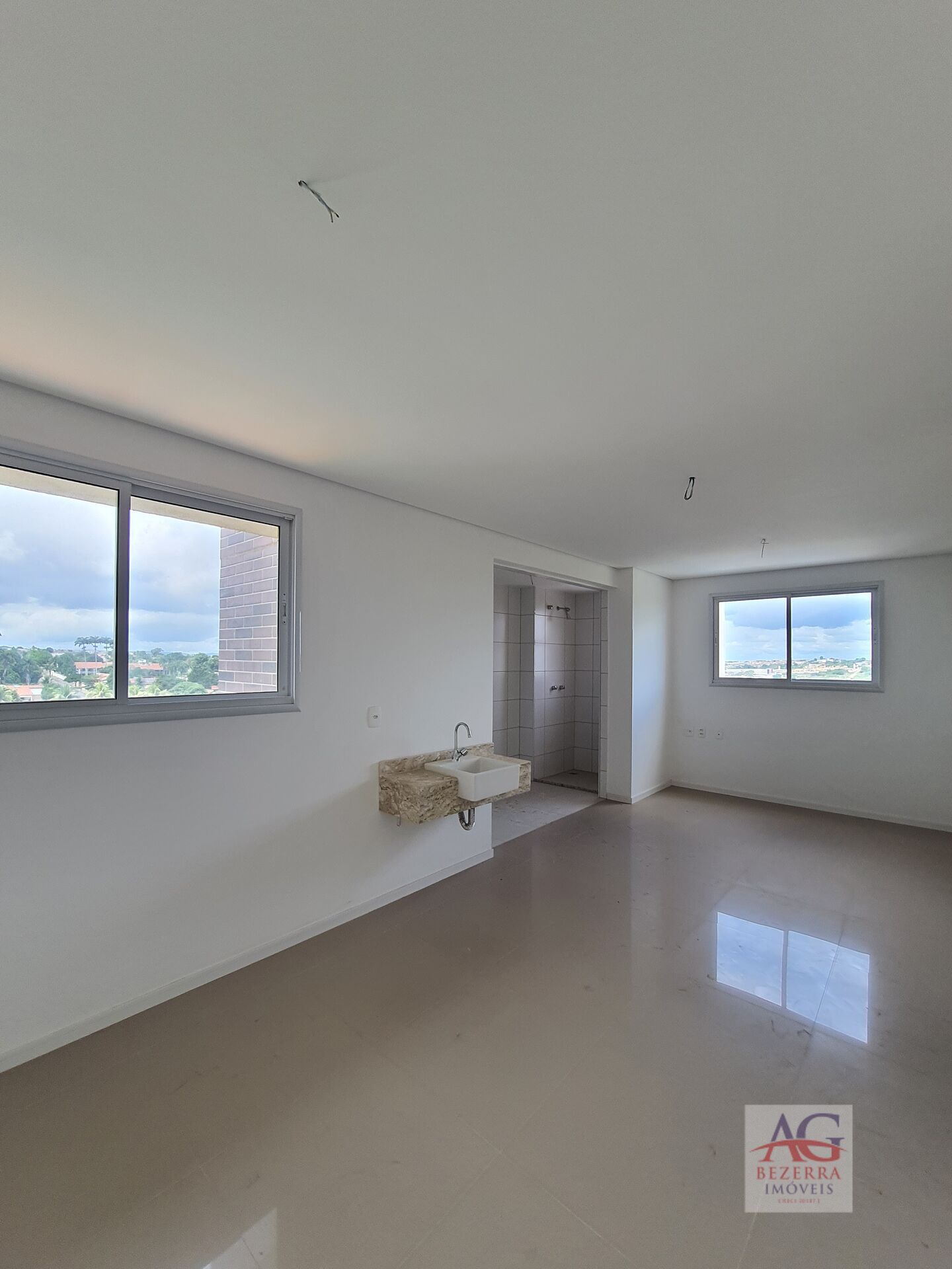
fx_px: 477
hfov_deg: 89.9
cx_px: 476
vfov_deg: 106.2
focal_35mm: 13
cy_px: 634
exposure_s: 1/173
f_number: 2.2
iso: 50
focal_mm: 1.74
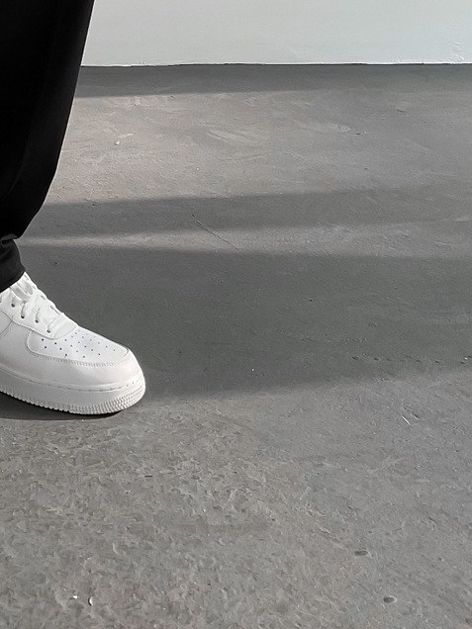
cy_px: -145
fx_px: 1327
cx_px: -47
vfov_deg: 24.0
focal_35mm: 73
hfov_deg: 19.3
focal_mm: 3
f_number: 1.8
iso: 32
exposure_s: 1/120
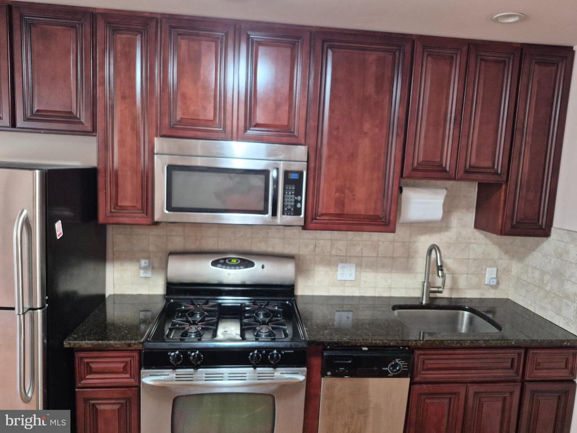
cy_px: 216
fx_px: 383
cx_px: 288
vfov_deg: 58.9
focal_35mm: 23
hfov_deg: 73.9
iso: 800
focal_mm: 5.4
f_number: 1.8
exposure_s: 1/120
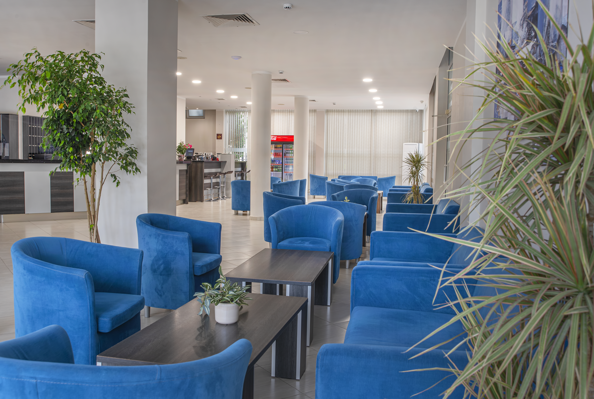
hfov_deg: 54.3
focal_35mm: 35
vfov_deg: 38.1
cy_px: 200
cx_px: 297
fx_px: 579
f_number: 11
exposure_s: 1/2
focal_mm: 35
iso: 100
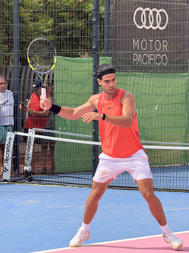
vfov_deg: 9.9
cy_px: 126
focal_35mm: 200
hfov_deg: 7.4
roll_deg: -0.9
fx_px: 1456
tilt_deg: -0.2
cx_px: 94
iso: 32
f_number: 2.8
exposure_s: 1/639
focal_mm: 16.89
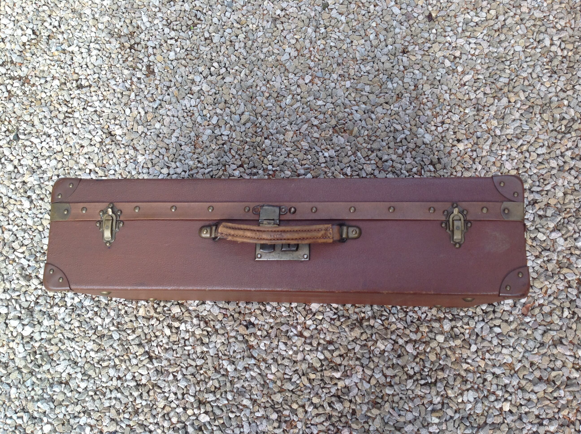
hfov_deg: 52.7
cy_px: 217
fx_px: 587
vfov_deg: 40.6
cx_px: 290
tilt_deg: -76.1
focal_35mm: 35
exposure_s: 1/227
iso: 50
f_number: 2.4
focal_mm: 4.28
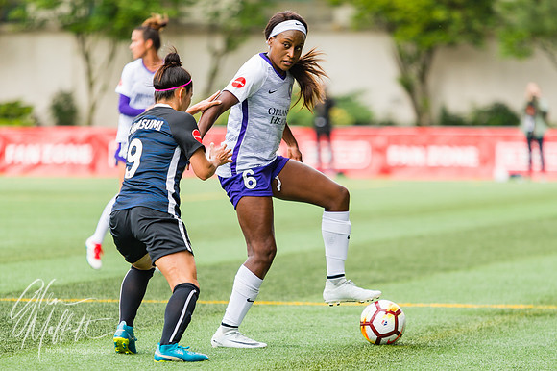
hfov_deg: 6.3
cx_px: 266
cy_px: 220
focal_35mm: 327
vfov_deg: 4.2
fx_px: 5060
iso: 500
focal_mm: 200
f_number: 2.8
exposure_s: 1/1000
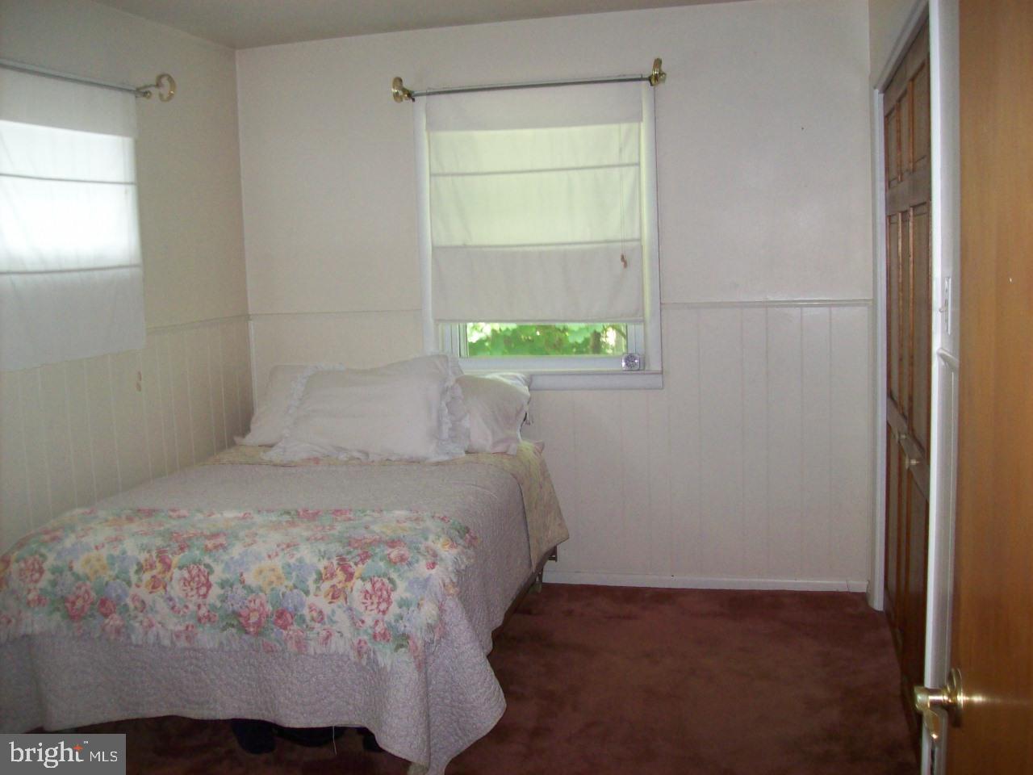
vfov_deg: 39.7
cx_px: 516
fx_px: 1074
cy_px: 388
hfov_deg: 51.4
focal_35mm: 36
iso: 200
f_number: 2.7
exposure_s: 1/64
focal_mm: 6
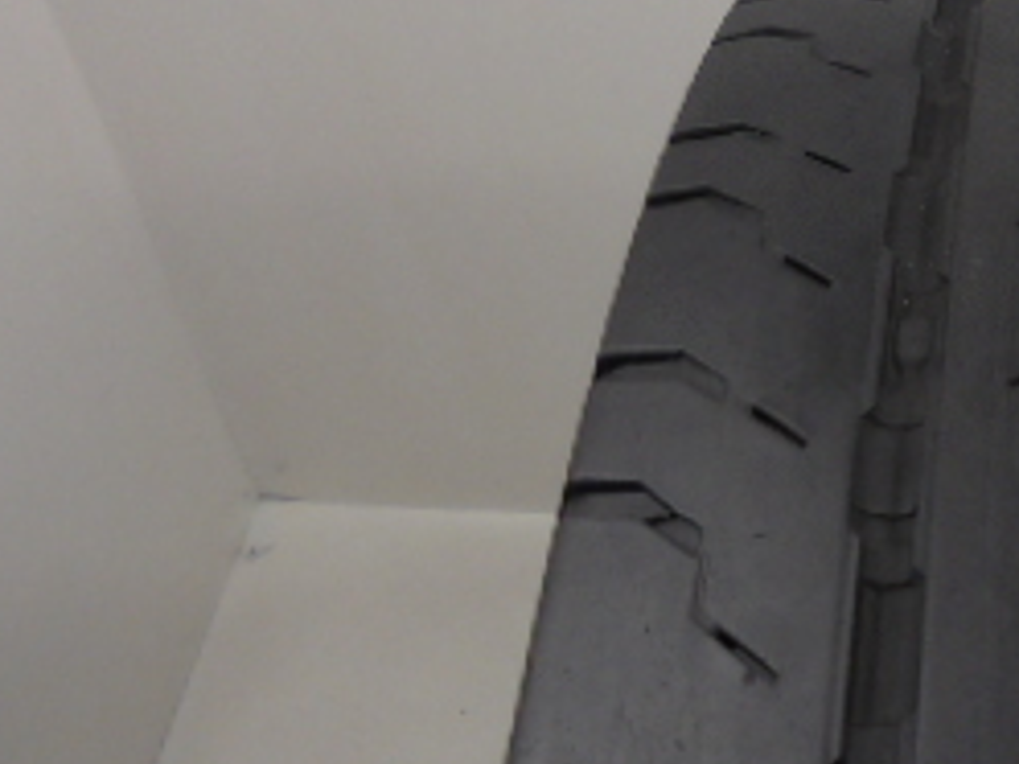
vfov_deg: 20.9
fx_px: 1972
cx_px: 1056
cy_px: -66
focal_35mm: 67
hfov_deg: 27.1
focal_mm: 4.6
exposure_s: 1/40
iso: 100
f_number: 3.5
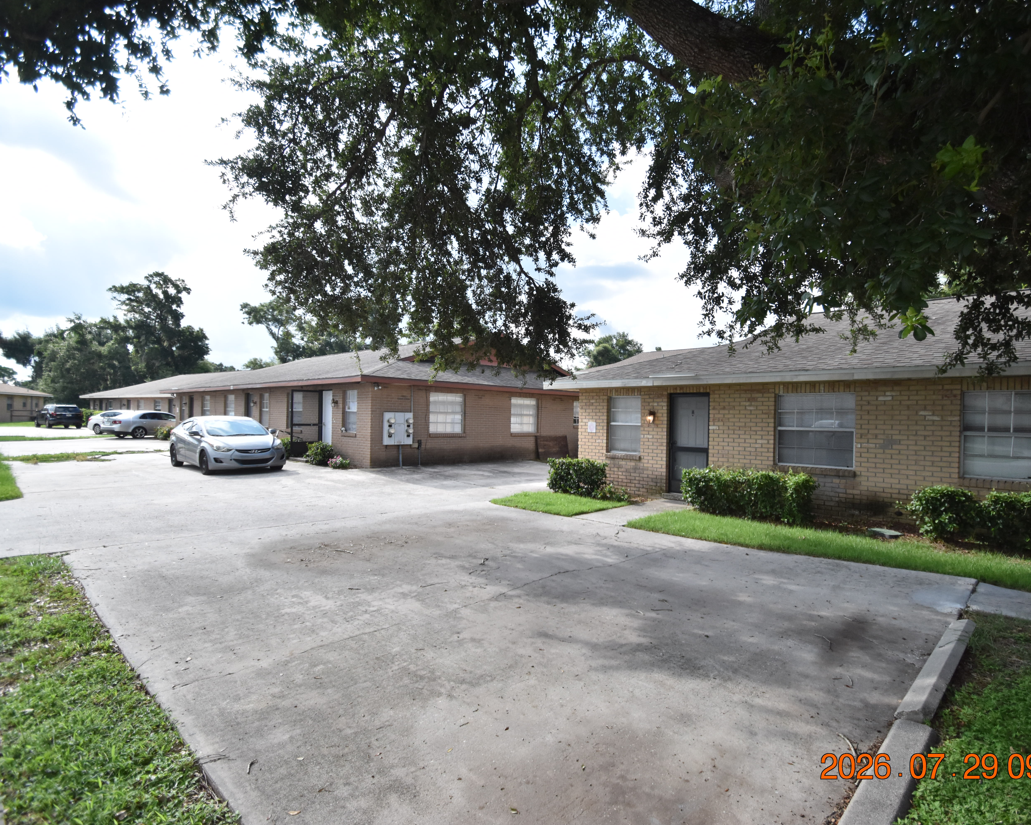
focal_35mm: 17
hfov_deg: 89.0
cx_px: 591
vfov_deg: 77.0
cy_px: 414
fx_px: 519
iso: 800
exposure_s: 1/4000
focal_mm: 10
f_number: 3.5
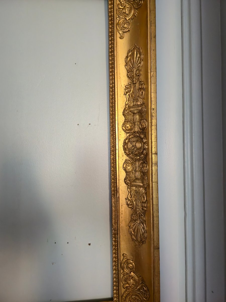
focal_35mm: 23
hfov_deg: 58.9
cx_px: 113
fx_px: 200
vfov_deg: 73.9
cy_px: 151
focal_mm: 5.4
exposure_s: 1/50
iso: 400
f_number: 1.8
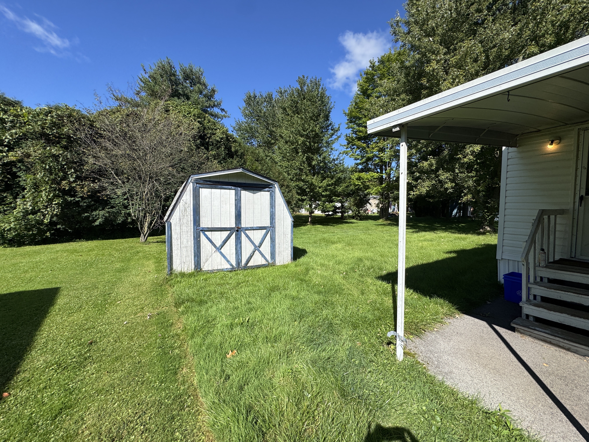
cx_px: 294
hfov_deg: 102.1
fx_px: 238
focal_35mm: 14
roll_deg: -0.4
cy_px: 221
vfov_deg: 85.7
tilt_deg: -3.6
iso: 50
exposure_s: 1/1927
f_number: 2.2
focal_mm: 2.22
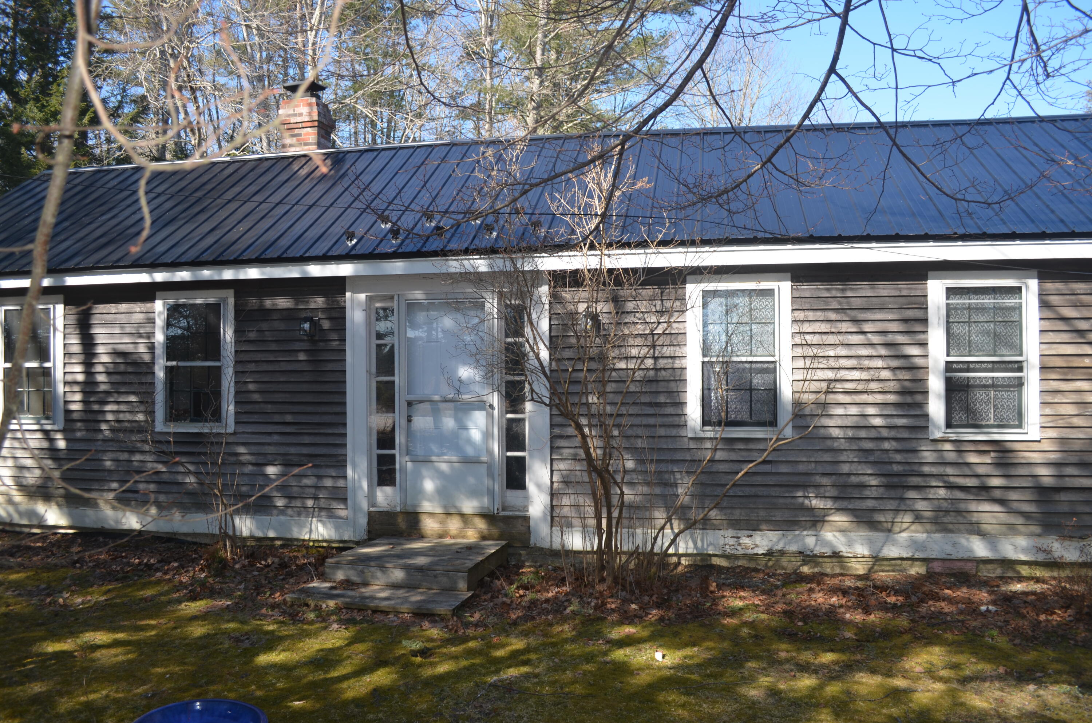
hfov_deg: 67.5
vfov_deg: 47.7
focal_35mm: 27
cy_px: 362
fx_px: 817
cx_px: 546
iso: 100
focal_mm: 18
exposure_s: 1/200
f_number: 4.5
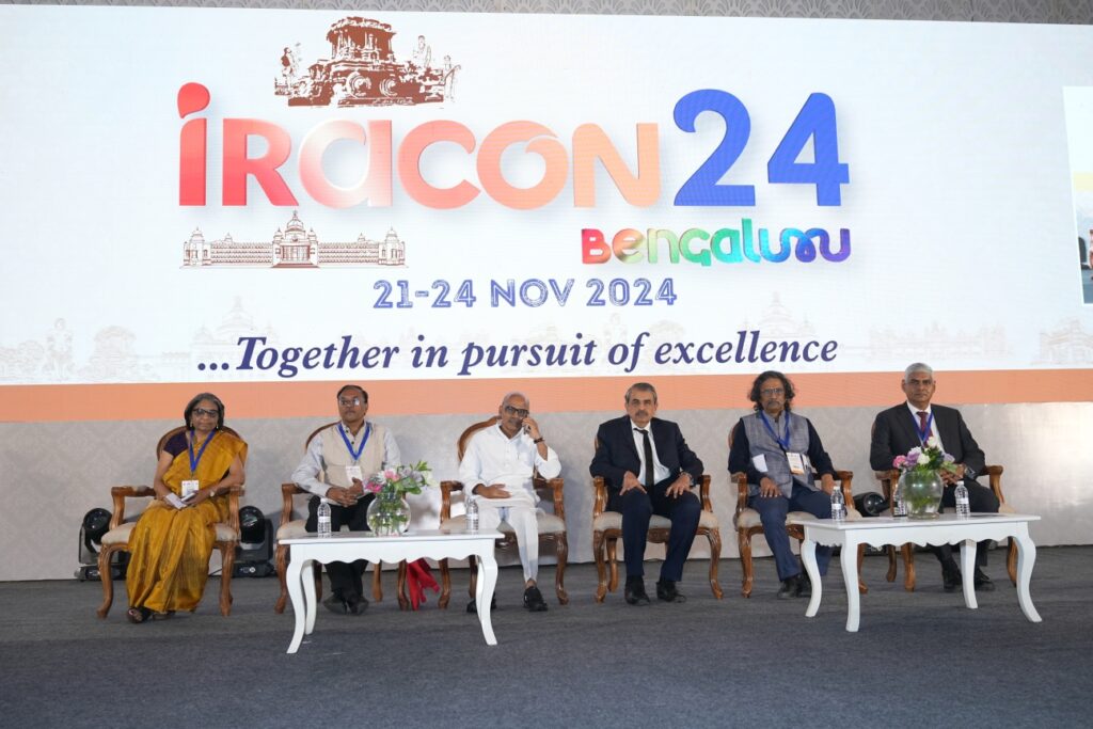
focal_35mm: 33
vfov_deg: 40.0
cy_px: 364
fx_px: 1002
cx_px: 546
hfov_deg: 57.2
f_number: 4
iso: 1600
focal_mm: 33
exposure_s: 1/160
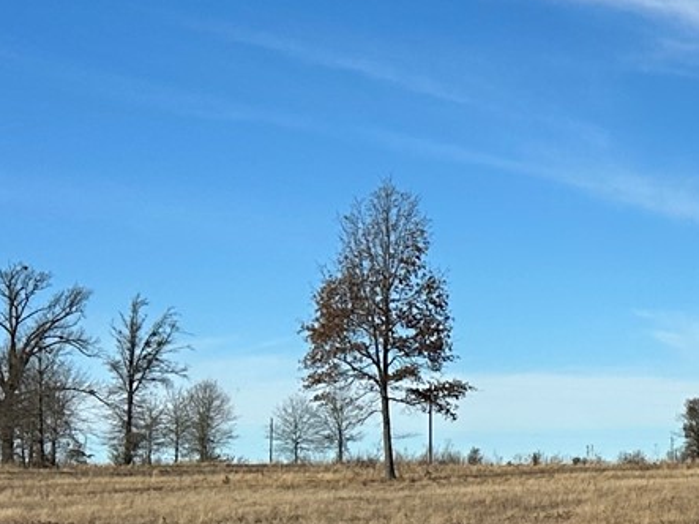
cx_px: 1084
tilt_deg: +5.1
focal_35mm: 111
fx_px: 2241
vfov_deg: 13.3
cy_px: 354
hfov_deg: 16.1
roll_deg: +1.0
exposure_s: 1/6211
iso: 80
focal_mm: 6.86
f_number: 1.78
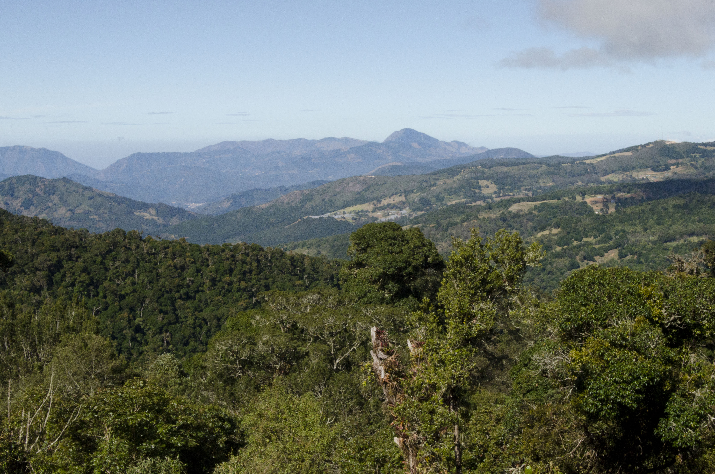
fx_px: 1189
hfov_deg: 33.5
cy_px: 237
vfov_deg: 22.5
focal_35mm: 60
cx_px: 358
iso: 320
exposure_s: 1/320
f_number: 20
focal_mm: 40
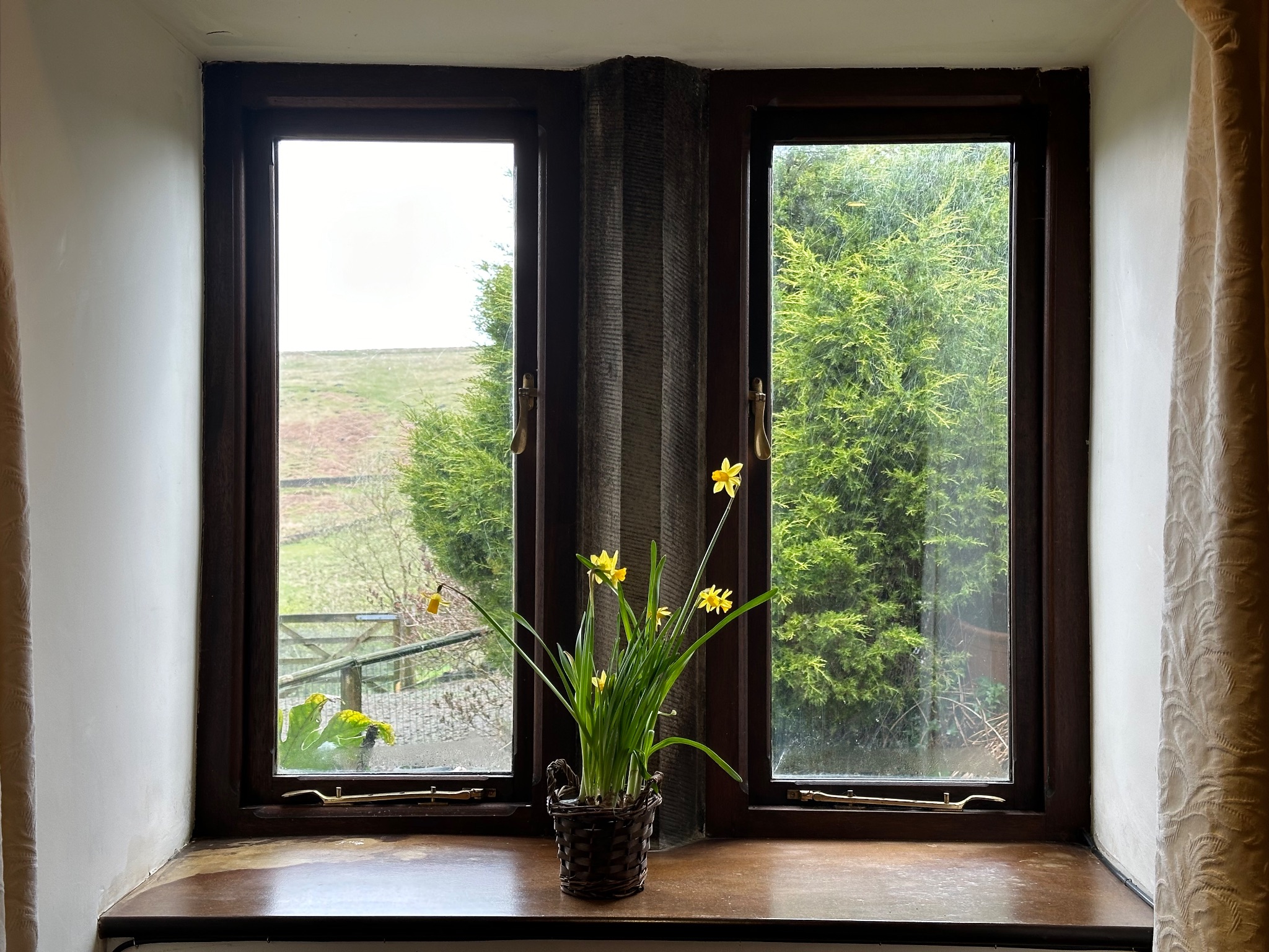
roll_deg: +0.5
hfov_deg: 39.7
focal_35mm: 48
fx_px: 1760
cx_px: 634
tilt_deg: -0.8
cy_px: 476
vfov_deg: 30.3
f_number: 1.78
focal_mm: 6.86
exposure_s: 1/116
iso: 40
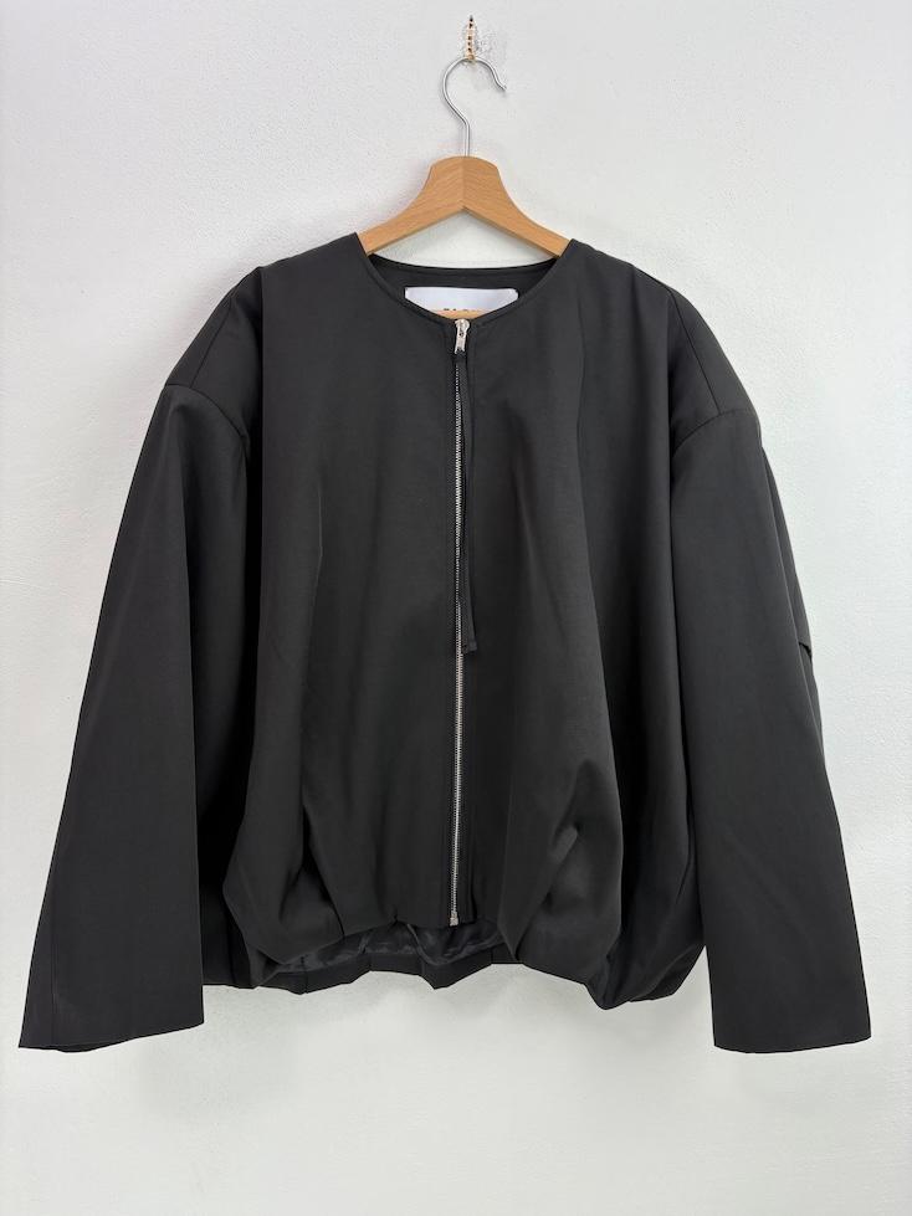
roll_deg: -0.8
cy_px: 608
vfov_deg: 67.3
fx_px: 914
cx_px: 456
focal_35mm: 26
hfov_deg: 53.1
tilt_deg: -8.3
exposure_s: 1/100
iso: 64
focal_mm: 5.96
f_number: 1.6
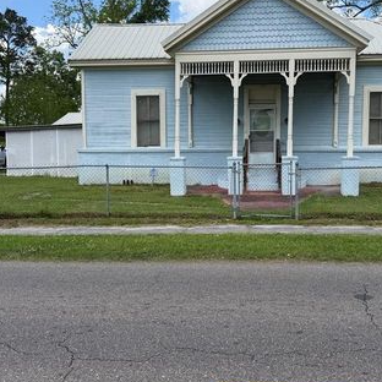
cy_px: 167
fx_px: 424
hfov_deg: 48.3
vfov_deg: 48.3
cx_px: 222
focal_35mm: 34
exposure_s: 1/2445
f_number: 1.78
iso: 80
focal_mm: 6.76
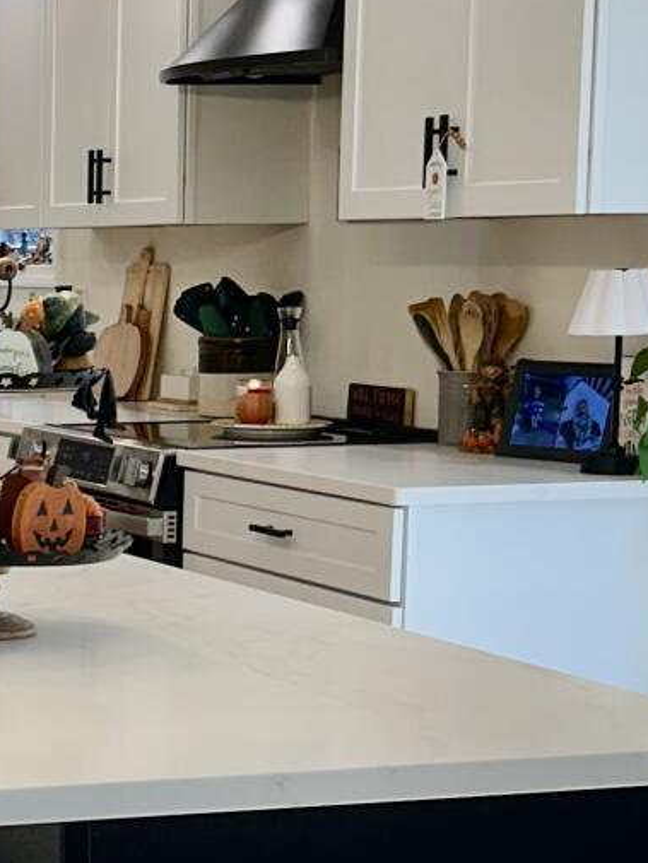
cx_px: -239
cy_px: 596
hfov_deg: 13.7
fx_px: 2570
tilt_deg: -8.2
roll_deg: -0.1
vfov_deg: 19.0
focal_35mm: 103
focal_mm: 5.7
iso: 50
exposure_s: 1/120
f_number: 1.5
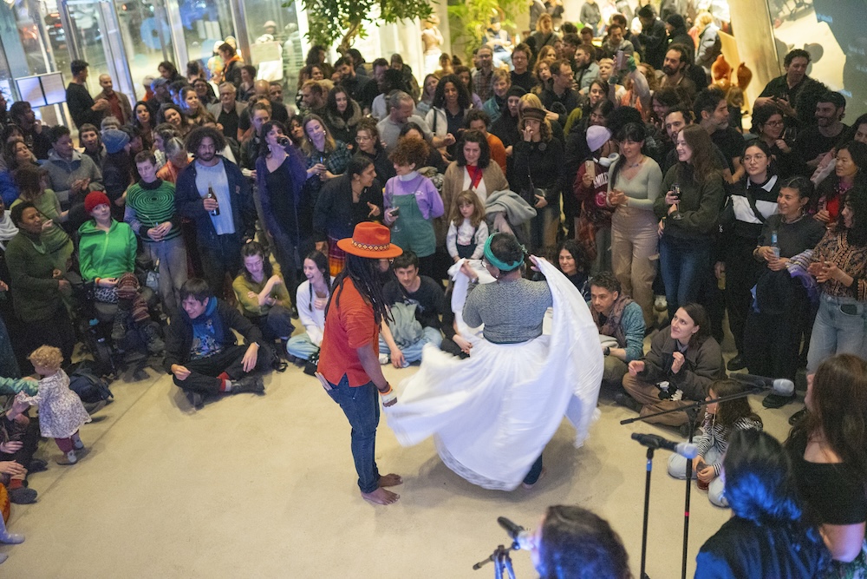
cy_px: 290
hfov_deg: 54.4
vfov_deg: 37.9
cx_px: 434
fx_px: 843
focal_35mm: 35
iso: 5000
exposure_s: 1/80
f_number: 1.4
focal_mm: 35
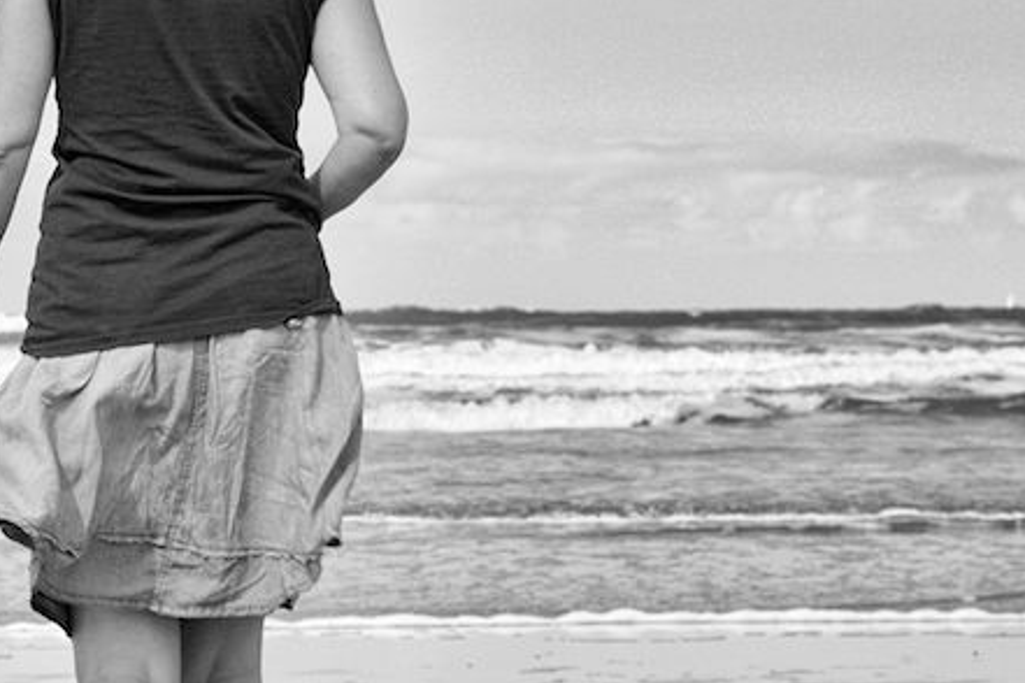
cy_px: 427
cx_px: 432
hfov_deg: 10.5
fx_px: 5580
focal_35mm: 196
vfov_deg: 7.0
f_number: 8
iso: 100
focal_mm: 48
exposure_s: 1/400
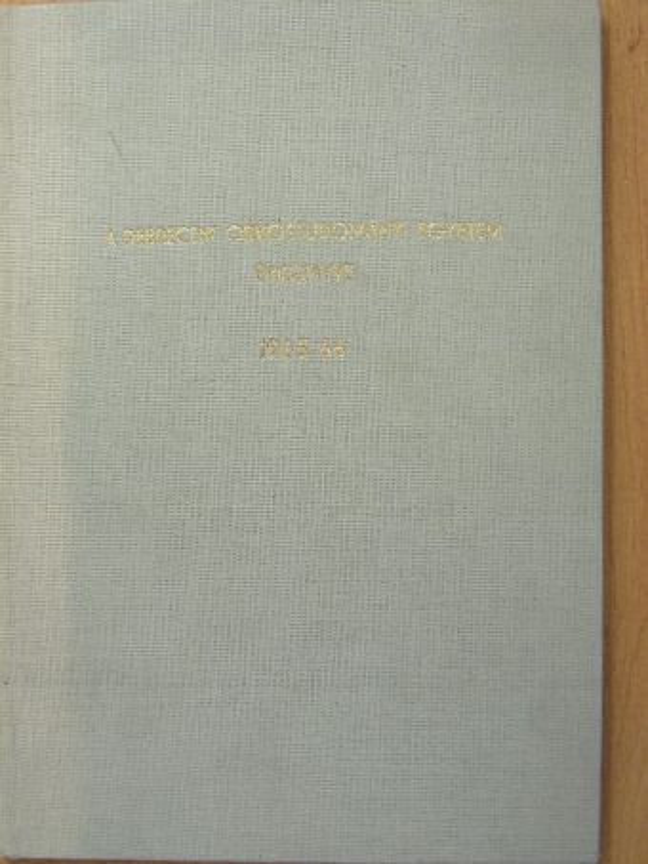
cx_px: 324
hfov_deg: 23.3
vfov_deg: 30.7
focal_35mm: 63
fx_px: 1572
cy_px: 432
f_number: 3.5
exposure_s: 1/27.1
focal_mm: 10.5
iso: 100
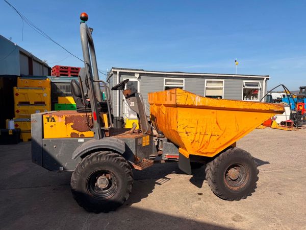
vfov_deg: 56.8
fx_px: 212
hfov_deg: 71.6
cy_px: 115
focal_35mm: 24
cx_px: 153
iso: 80
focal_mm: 6.76
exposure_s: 1/6173
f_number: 1.78
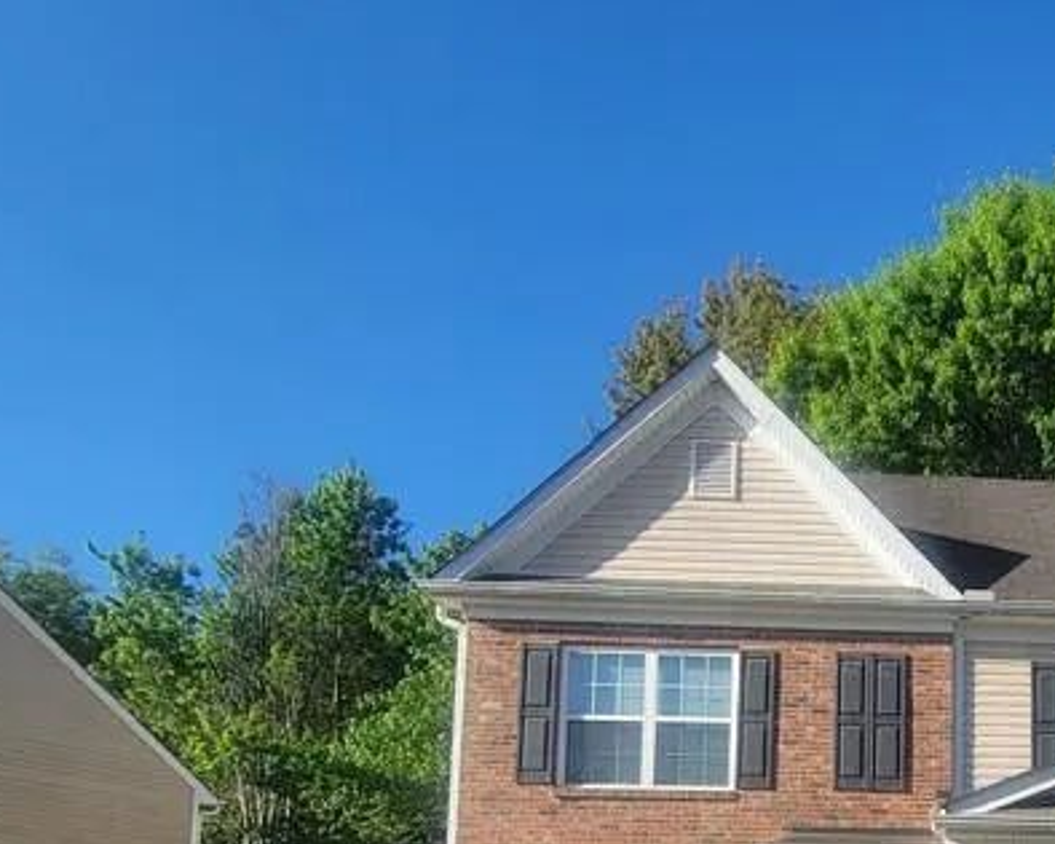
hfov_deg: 46.9
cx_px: 1009
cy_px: 938
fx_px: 1030
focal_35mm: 33
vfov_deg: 37.1
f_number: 2.2
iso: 50
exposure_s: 1/1195
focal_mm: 2.2
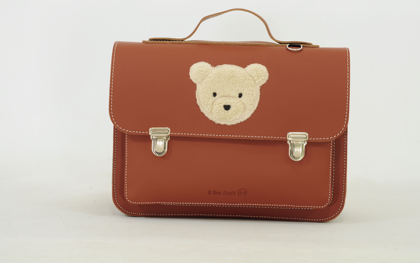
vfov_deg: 16.3
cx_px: 210
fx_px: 916
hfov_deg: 25.8
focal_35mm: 80
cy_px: 127
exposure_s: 1/25
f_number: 9
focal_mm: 52
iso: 200
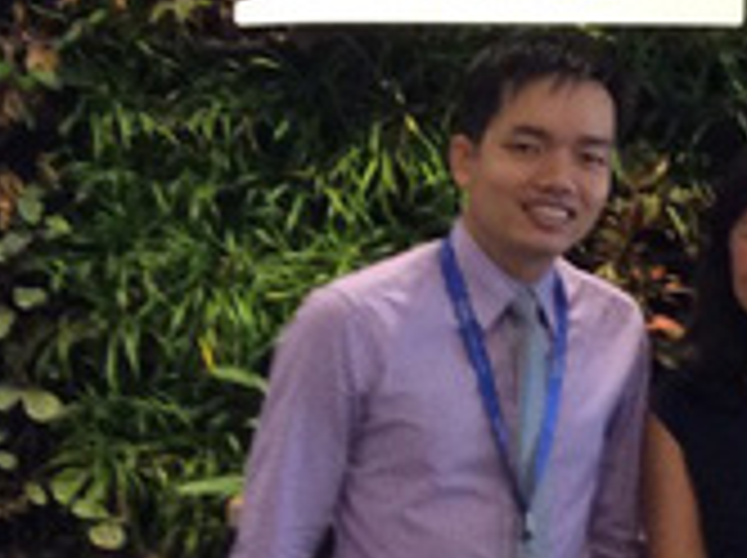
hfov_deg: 15.0
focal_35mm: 127
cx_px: 909
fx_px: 2737
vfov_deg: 11.6
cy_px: 248
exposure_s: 1/24
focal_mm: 3.3
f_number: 2.4
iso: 160
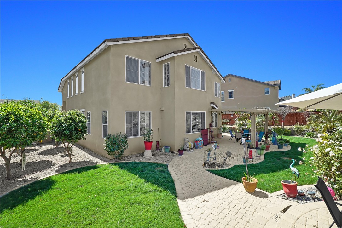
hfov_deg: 100.4
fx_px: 143
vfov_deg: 77.4
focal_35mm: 15
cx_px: 171
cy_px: 114
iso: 800
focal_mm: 10
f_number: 8
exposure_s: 1/1600
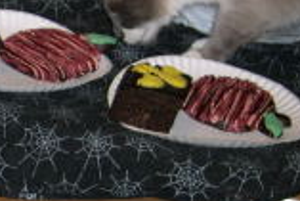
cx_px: -127
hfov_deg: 14.4
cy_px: 197
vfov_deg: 10.2
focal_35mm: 134
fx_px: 1118
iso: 100
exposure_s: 1/60
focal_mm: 8
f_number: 2.8
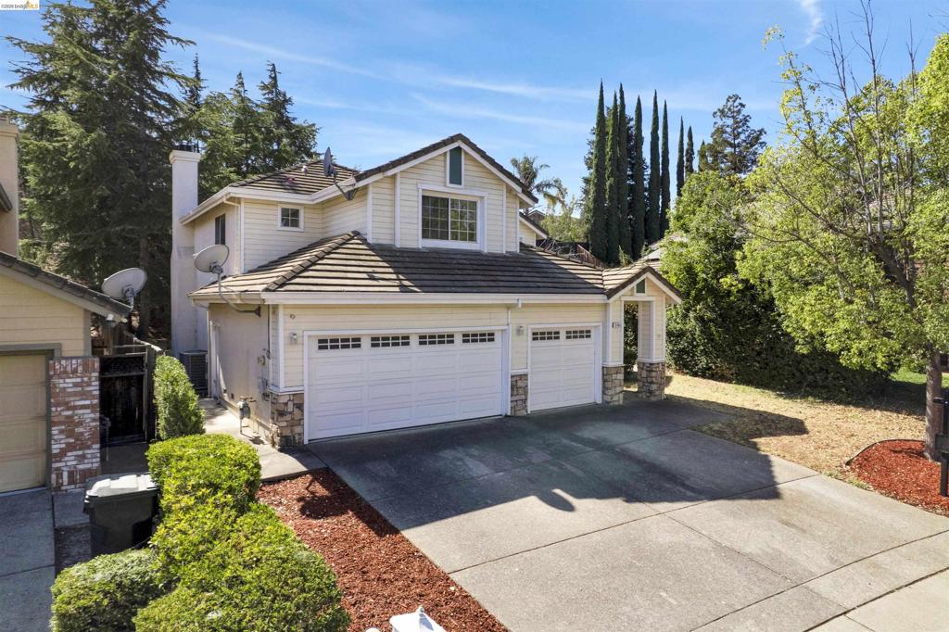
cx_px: 474
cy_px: 316
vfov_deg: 57.2
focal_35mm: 22
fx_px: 580
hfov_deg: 78.6
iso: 100
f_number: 2.8
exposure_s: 1/240
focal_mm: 8.38
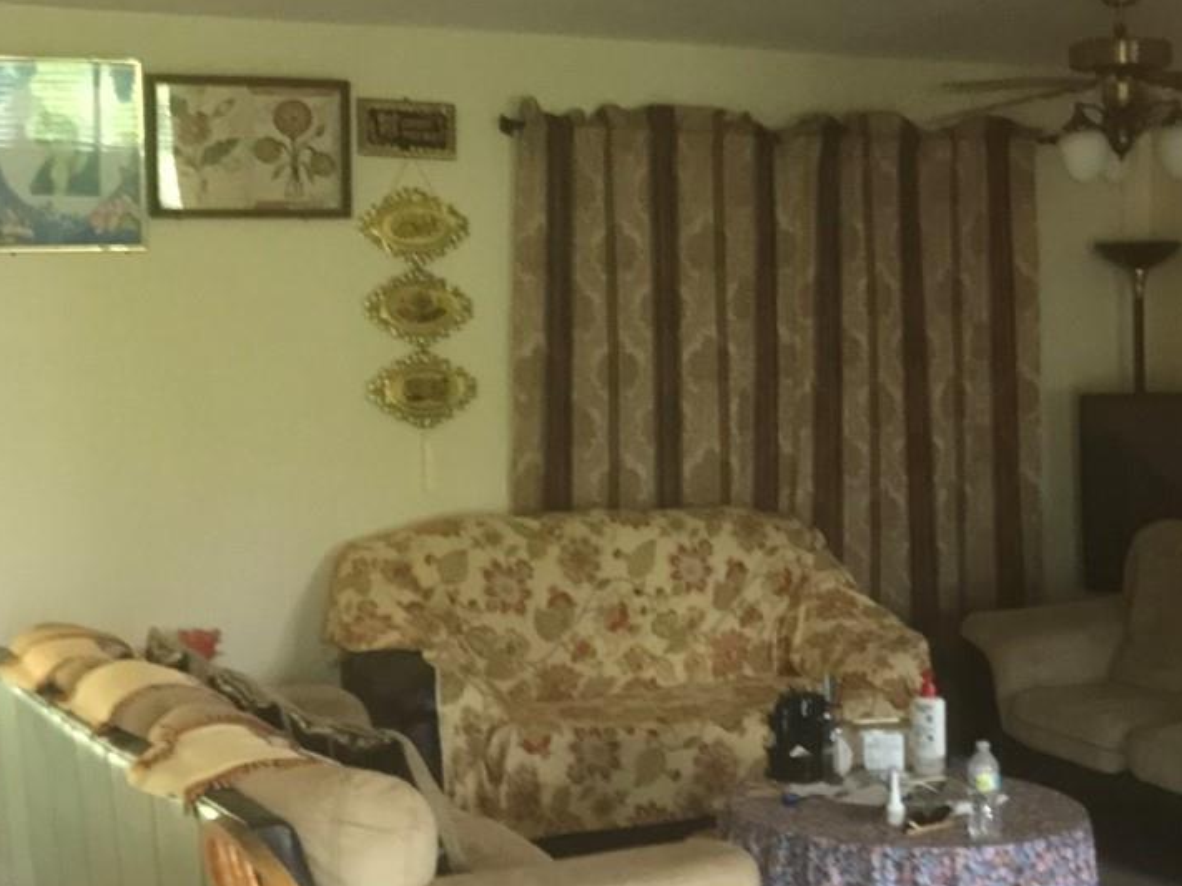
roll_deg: +1.0
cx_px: 949
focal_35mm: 63
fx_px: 2151
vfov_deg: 23.1
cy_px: 622
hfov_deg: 30.0
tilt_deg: -7.7
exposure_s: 1/11
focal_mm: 3.99
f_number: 1.8
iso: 100
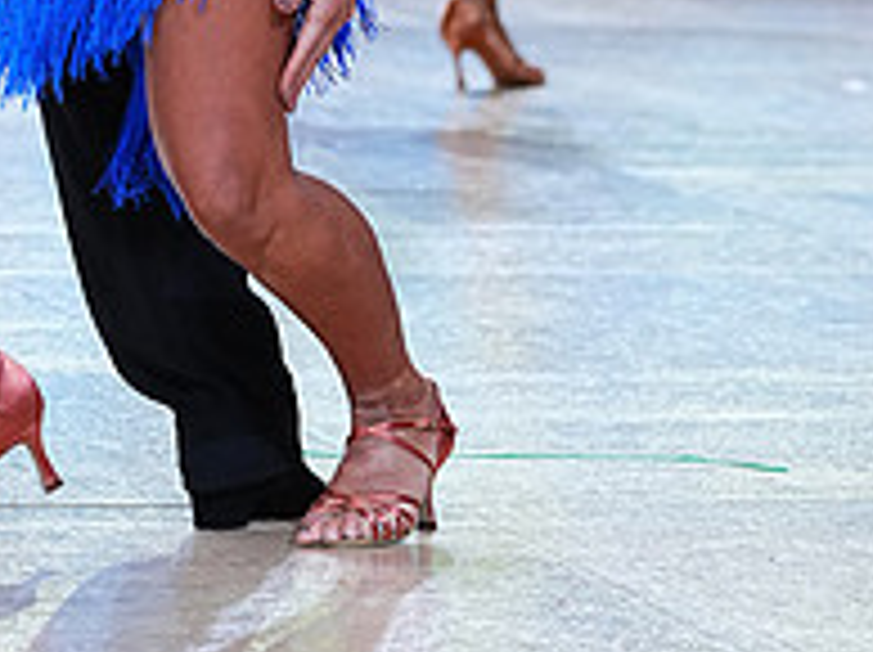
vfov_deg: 4.7
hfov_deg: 6.4
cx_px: 164
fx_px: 7834
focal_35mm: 311
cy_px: -454
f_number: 4
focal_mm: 108
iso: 1250
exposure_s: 1/500
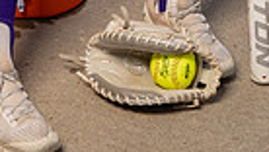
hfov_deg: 15.3
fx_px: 1000
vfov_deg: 7.9
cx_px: 70
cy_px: -236
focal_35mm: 140
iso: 100
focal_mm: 41
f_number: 4
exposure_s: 1/250
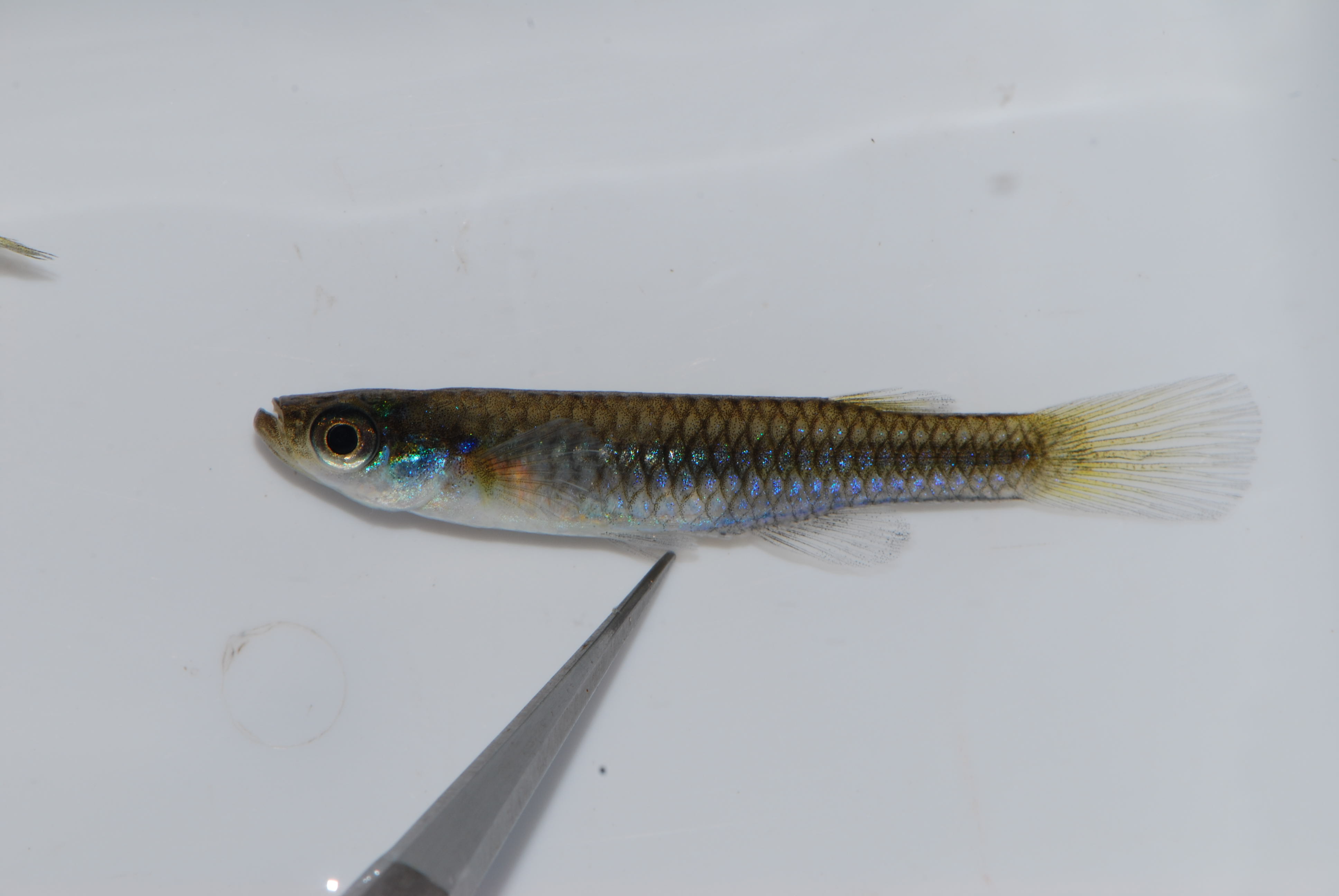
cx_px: 670
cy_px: 448
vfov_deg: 8.7
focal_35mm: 158
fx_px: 5865
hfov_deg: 13.0
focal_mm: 105
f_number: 18
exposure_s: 1/200
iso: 100
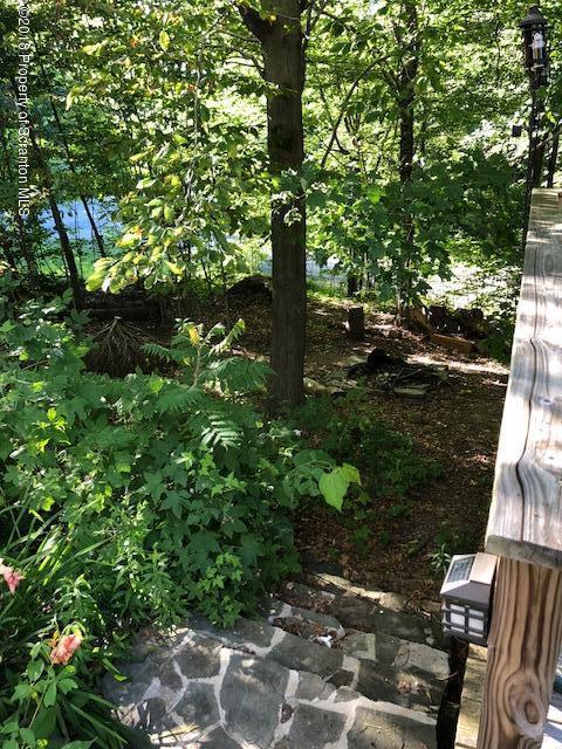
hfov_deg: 49.7
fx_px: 606
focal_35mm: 28
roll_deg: +0.7
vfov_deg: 63.4
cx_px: 281
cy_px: 374
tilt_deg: -21.9
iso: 25
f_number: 1.8
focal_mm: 3.99
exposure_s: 1/40
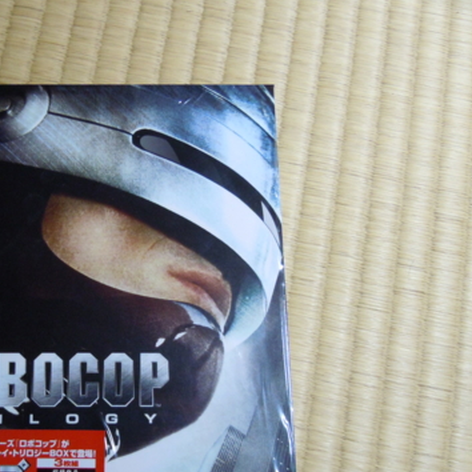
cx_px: 107
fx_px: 694
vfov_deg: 37.3
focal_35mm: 45
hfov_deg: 36.5
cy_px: 292
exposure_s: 1/6
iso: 400
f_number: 3.5
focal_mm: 5.4
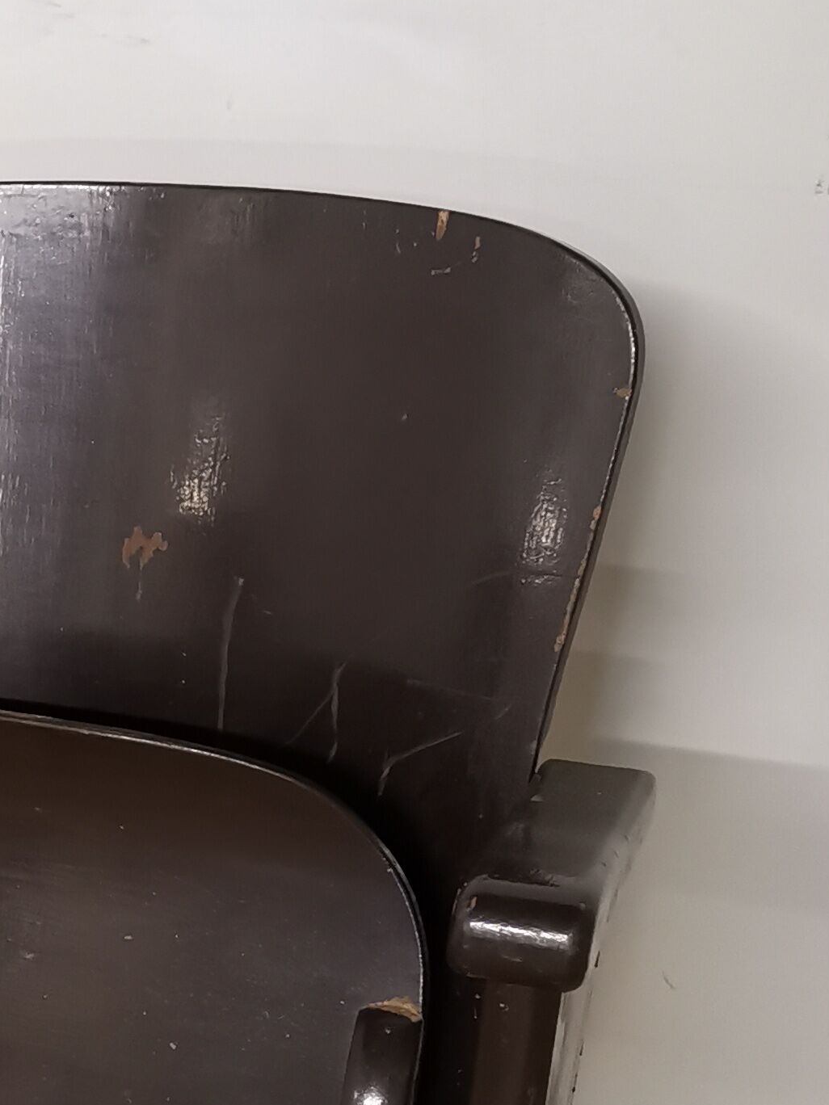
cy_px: 975
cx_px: -266
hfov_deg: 18.9
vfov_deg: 26.2
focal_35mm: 72
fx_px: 2299
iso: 400
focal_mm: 5.58
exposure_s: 1/33.3
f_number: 1.8
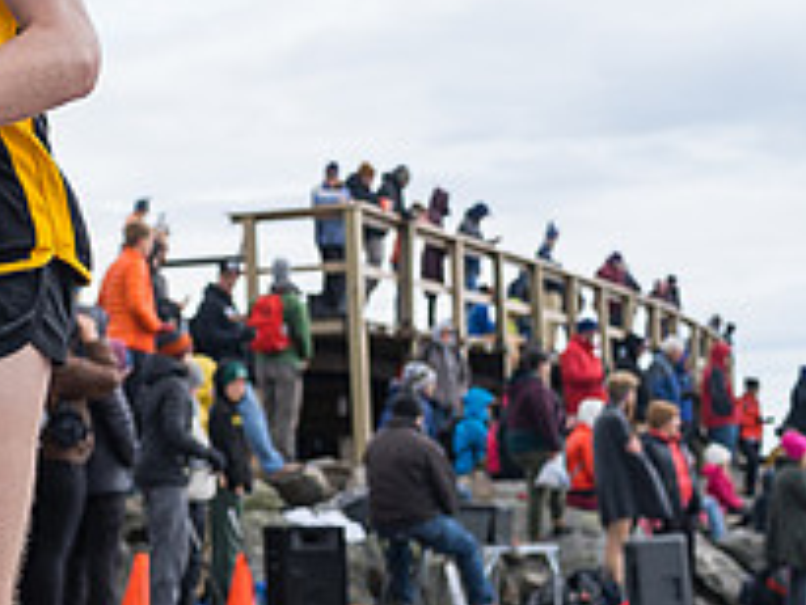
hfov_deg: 18.8
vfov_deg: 15.1
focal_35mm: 98
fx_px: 2283
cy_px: 269
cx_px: -181
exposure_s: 1/1000
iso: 200
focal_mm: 36
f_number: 4
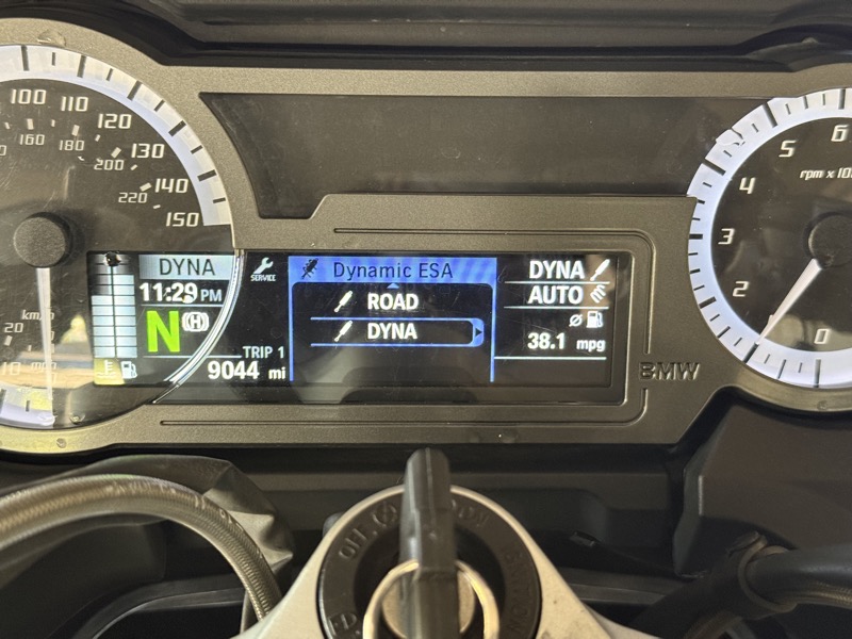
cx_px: 426
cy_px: 320
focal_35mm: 48
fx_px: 1181
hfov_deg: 39.7
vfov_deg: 30.3
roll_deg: -2.4
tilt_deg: -31.0
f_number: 1.78
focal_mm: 6.76
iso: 500
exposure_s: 1/39
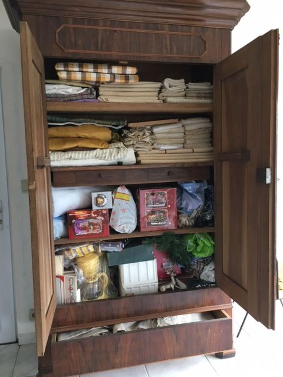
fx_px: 316
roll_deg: +1.3
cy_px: 188
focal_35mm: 29
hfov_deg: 48.2
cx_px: 142
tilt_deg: -3.6
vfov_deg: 61.7
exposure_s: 1/33
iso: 100
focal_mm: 4.15
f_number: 2.2
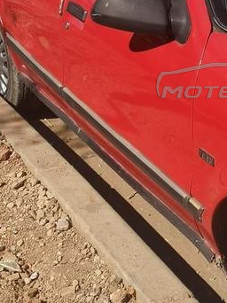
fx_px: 779
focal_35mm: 89
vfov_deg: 21.9
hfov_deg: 16.2
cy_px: 80
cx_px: 234
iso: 50
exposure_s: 1/2232
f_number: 1.8
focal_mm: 5.58
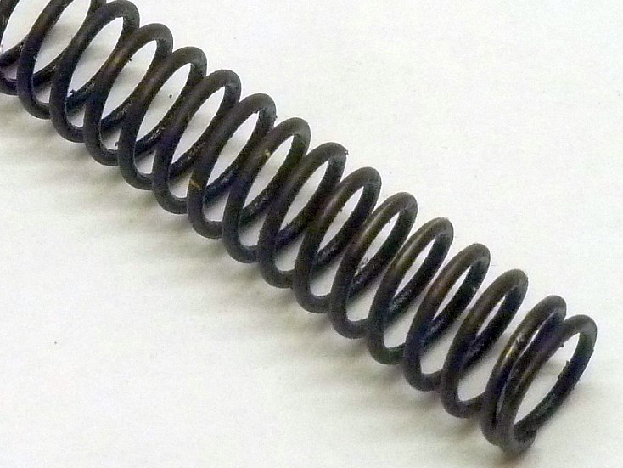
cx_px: 274
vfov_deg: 19.6
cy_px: 200
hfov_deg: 26.0
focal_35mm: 75
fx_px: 1350
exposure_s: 1/40
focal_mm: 9.7
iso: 400
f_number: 3.9
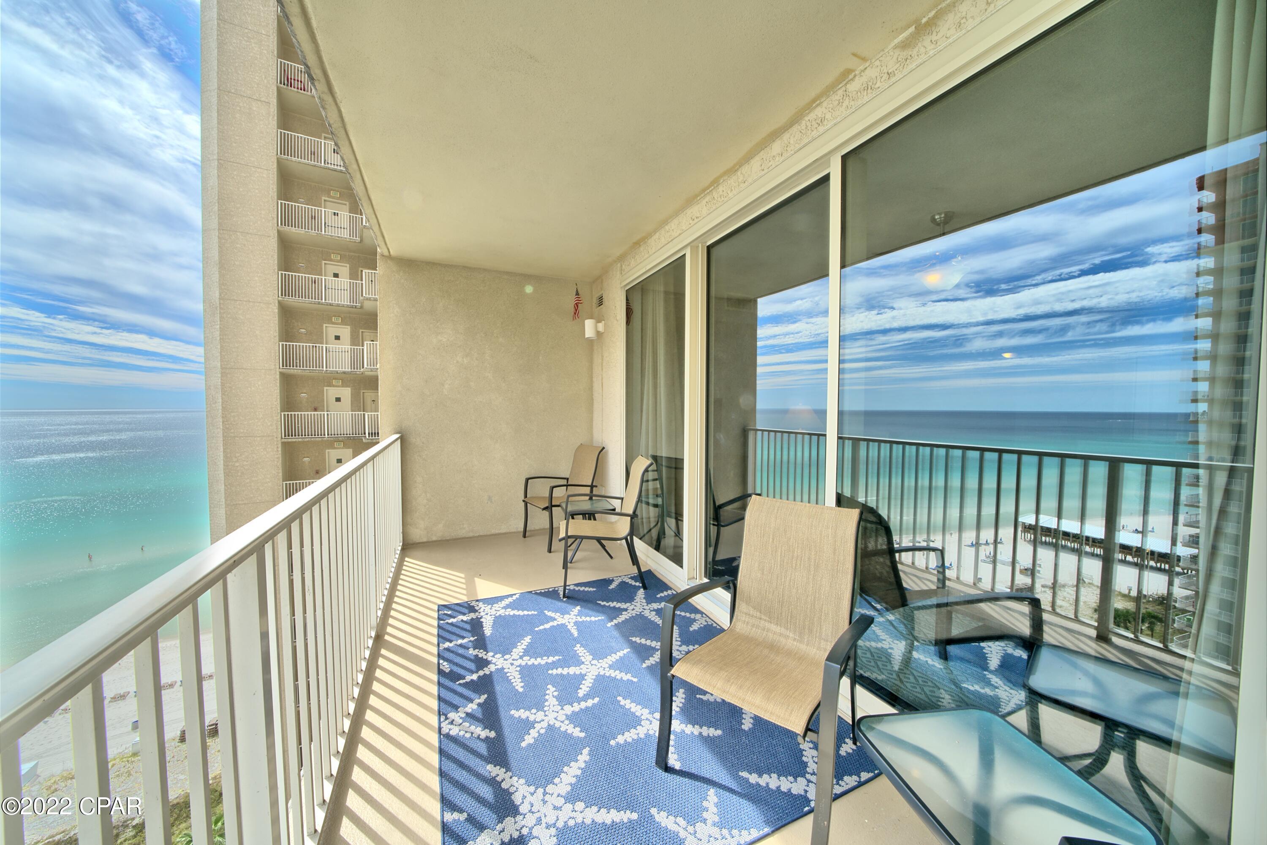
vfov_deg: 90.0
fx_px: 422
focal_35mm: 12
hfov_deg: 112.6
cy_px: 422
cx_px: 634
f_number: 16
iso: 200
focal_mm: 12
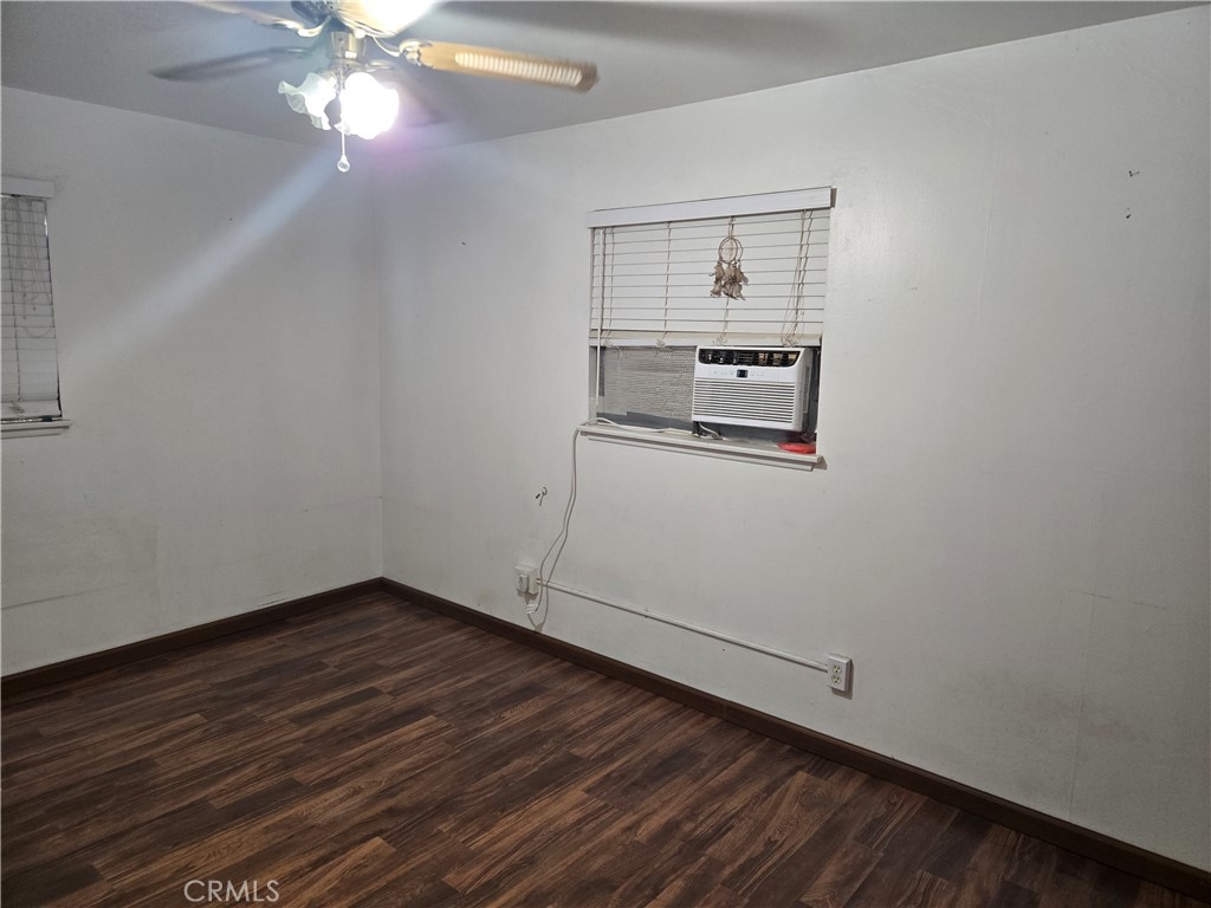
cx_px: 606
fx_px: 805
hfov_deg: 73.9
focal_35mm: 23
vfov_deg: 58.9
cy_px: 454
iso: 320
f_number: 1.8
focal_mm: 5.4
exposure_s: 1/120
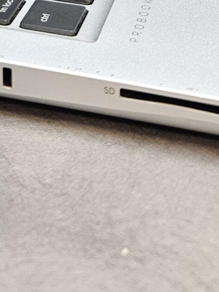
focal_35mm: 93
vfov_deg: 16.4
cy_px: -282
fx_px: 784
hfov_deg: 15.6
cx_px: 8
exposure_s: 1/100
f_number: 1.8
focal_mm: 5.4
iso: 160
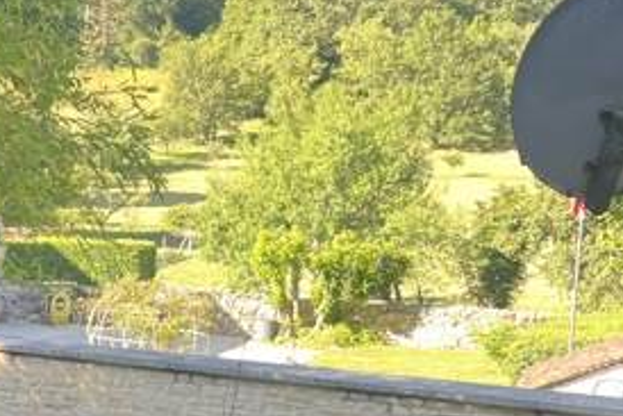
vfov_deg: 17.1
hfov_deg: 23.3
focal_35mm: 79
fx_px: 1368
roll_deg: -1.3
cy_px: 341
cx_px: -141
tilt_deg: -7.7
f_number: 1.6
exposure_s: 1/124
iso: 32
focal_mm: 5.1
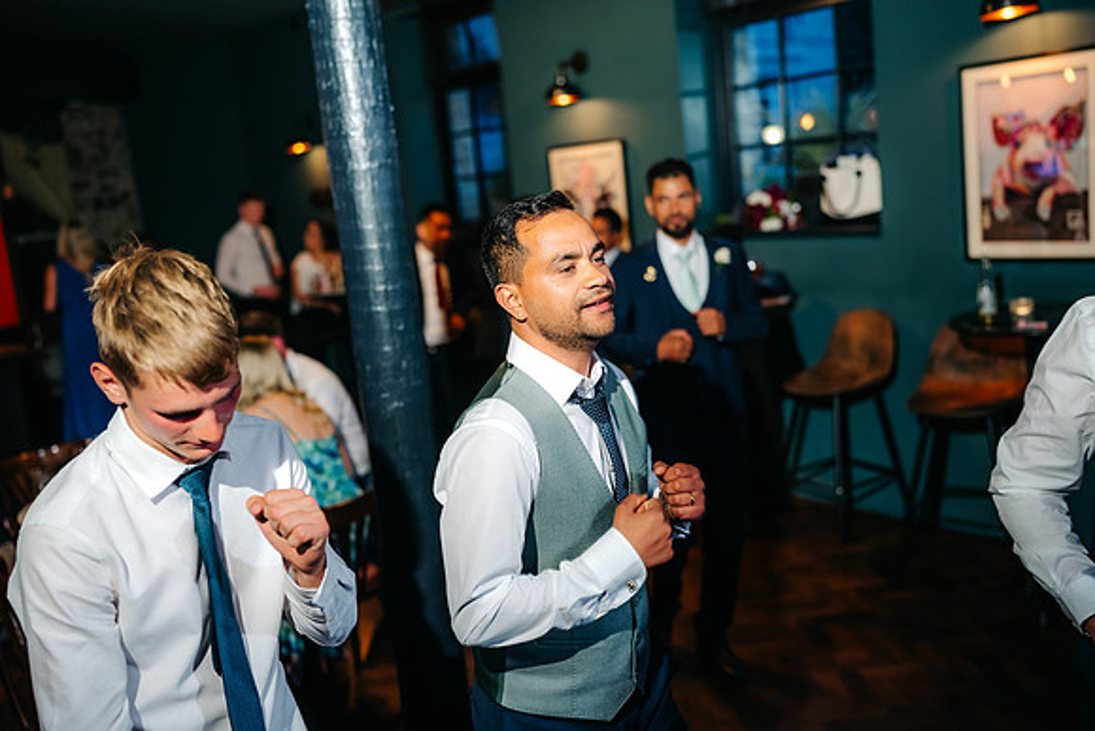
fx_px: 1065
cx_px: 548
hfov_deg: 54.4
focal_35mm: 35
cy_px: 366
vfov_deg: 37.9
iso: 400
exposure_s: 1/200
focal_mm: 35
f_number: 1.8
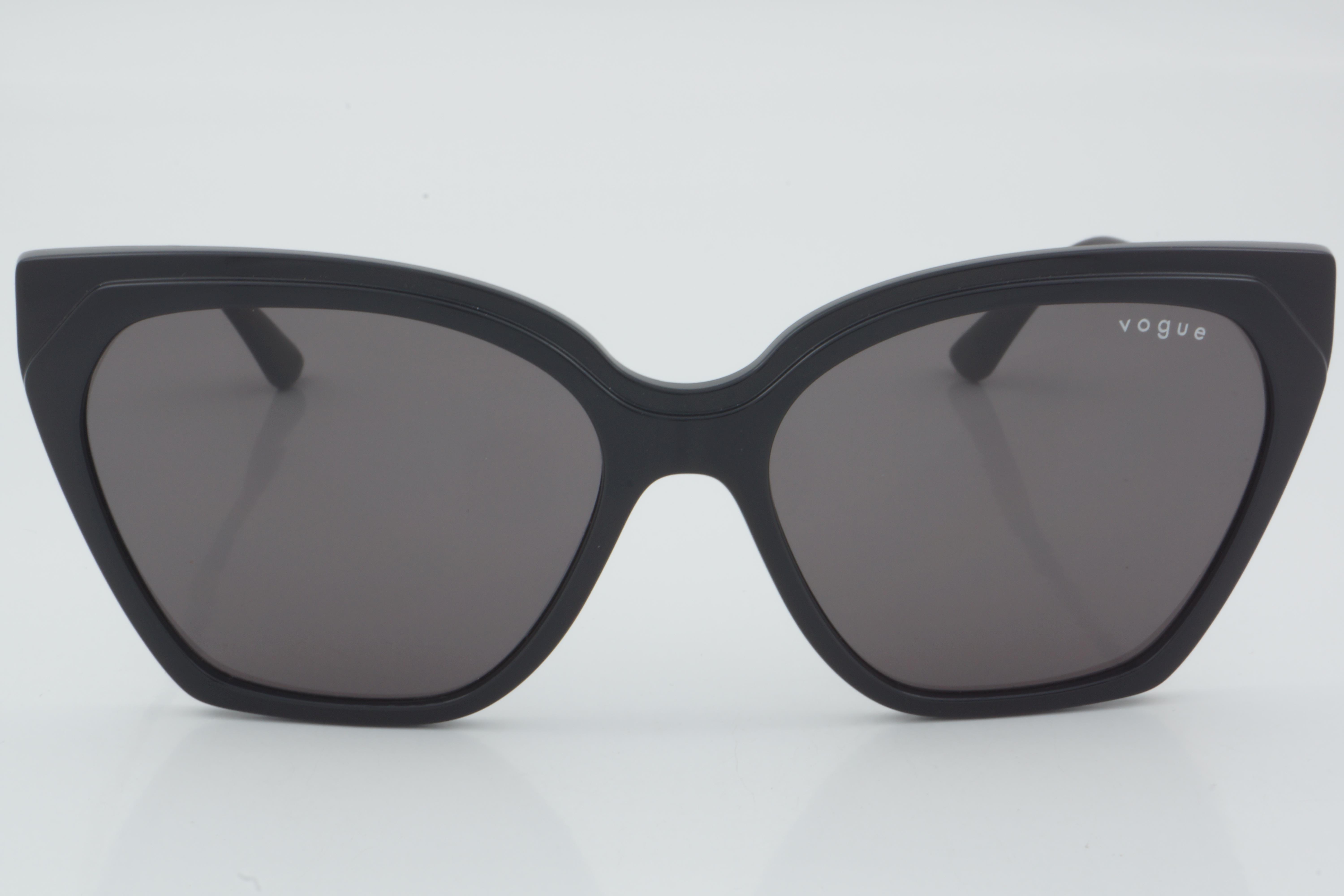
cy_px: 448
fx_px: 3080
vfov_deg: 16.6
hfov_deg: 24.6
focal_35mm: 82
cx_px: 672
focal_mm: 55
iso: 100
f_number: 32
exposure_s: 1/3
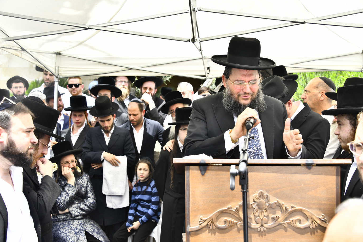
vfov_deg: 27.5
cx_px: 178
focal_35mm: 49
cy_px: 122
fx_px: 494
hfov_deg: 40.3
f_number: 5.6
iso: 320
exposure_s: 1/320
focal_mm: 48
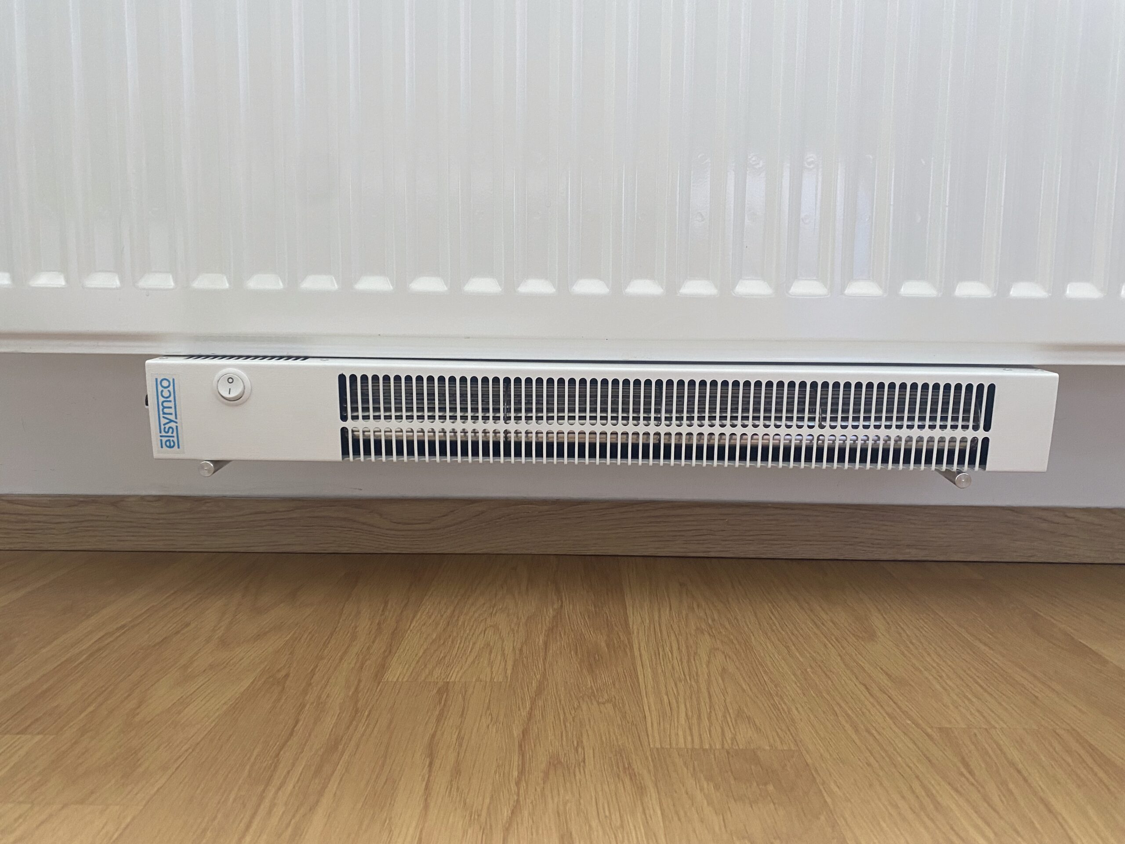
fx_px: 845
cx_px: 562
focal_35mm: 26
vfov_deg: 53.1
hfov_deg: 67.3
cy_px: 422
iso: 125
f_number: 1.8
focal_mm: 4.25
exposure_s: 1/60
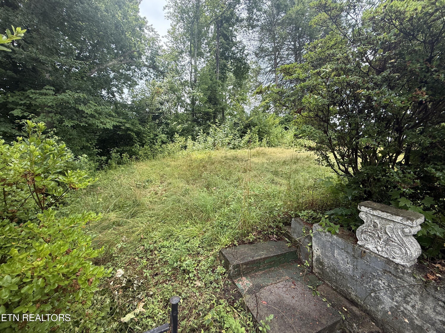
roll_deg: -2.6
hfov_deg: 102.1
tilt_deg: -4.2
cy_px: 166
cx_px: 222
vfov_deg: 85.7
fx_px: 180
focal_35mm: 14
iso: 64
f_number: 2.2
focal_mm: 2.22
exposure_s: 1/458
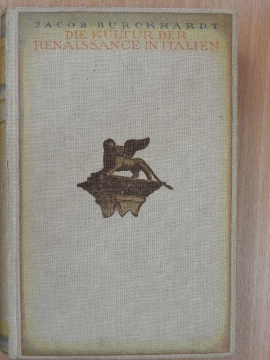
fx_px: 468
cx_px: 135
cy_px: 180
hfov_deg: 32.2
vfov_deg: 42.1
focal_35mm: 45
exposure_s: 1/80
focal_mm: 8.1
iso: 1100
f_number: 4
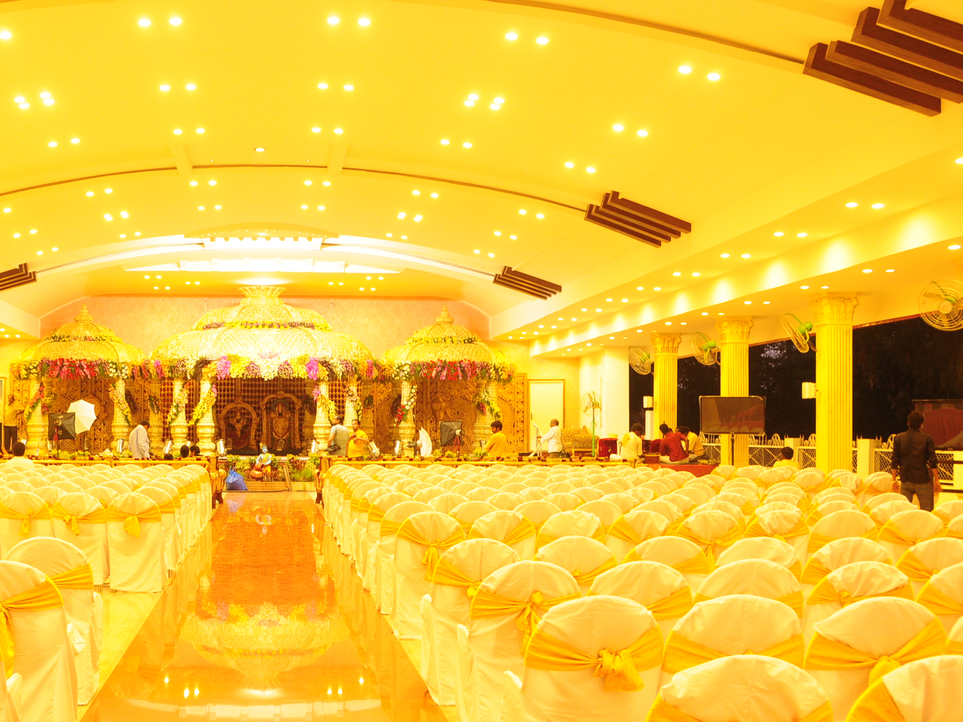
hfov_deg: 38.1
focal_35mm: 49
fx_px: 1363
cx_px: 269
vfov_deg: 29.7
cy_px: 371
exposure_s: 1/8
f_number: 5.6
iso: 500
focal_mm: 22
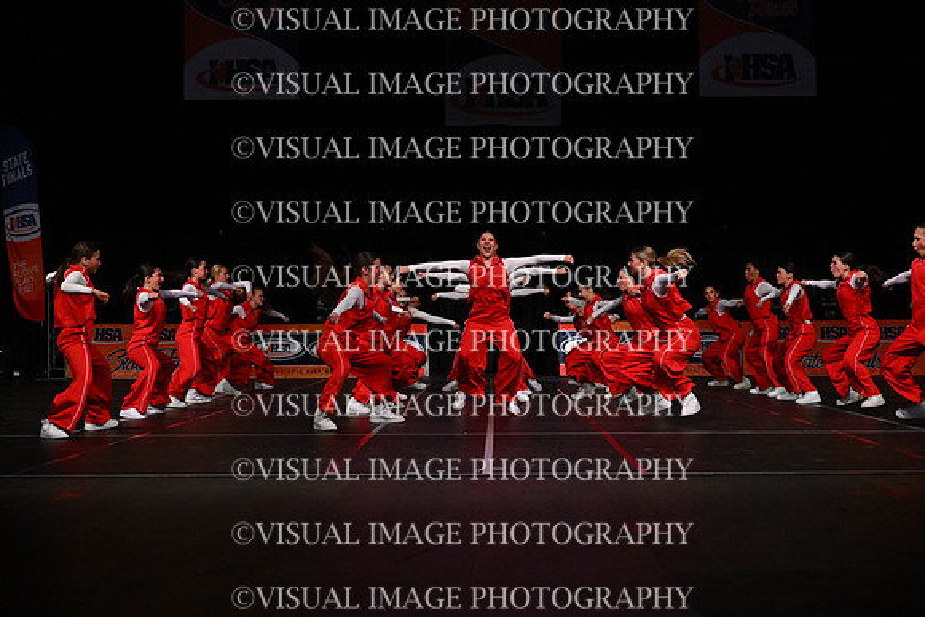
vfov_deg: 23.8
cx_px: 462
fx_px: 1465
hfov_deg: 35.0
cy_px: 308
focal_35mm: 57
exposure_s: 1/1000
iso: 6400
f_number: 4
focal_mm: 57
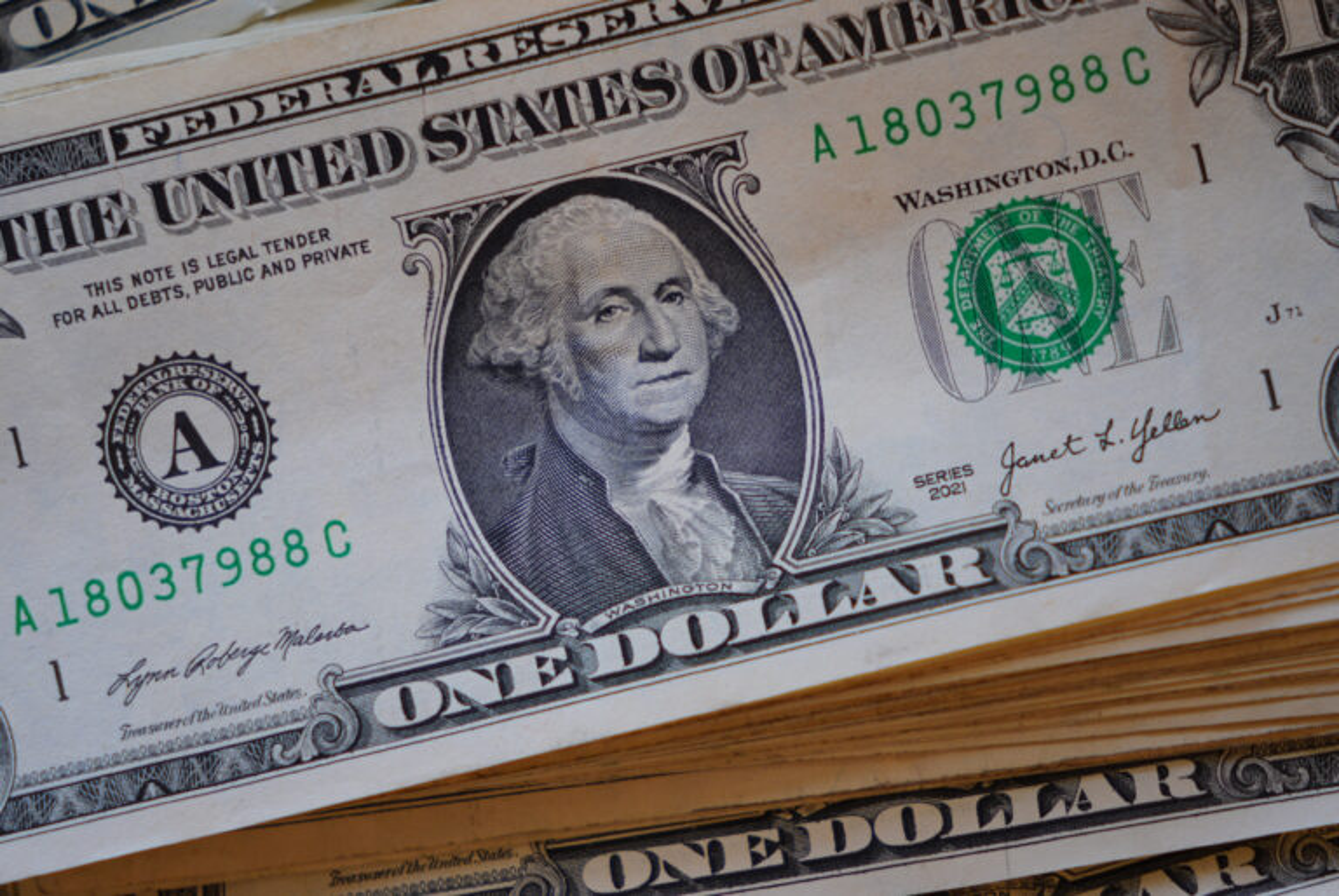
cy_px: 448
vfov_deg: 4.6
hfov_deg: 6.9
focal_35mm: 300
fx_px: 11171
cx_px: 670
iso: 160
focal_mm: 200
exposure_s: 1/100
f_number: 2.8
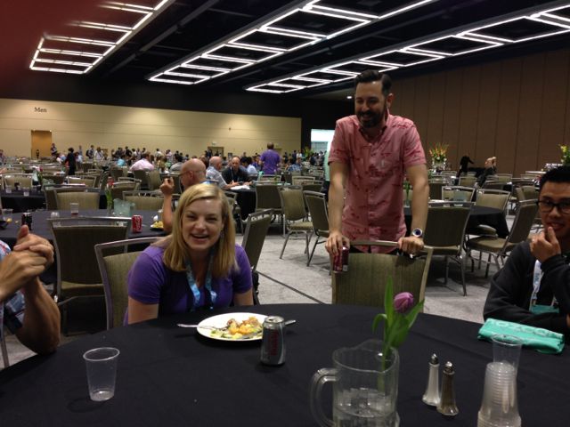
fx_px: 543
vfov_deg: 42.9
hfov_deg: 55.4
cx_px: 285
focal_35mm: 33
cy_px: 214
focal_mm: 4.12
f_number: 2.4
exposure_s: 1/20
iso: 80
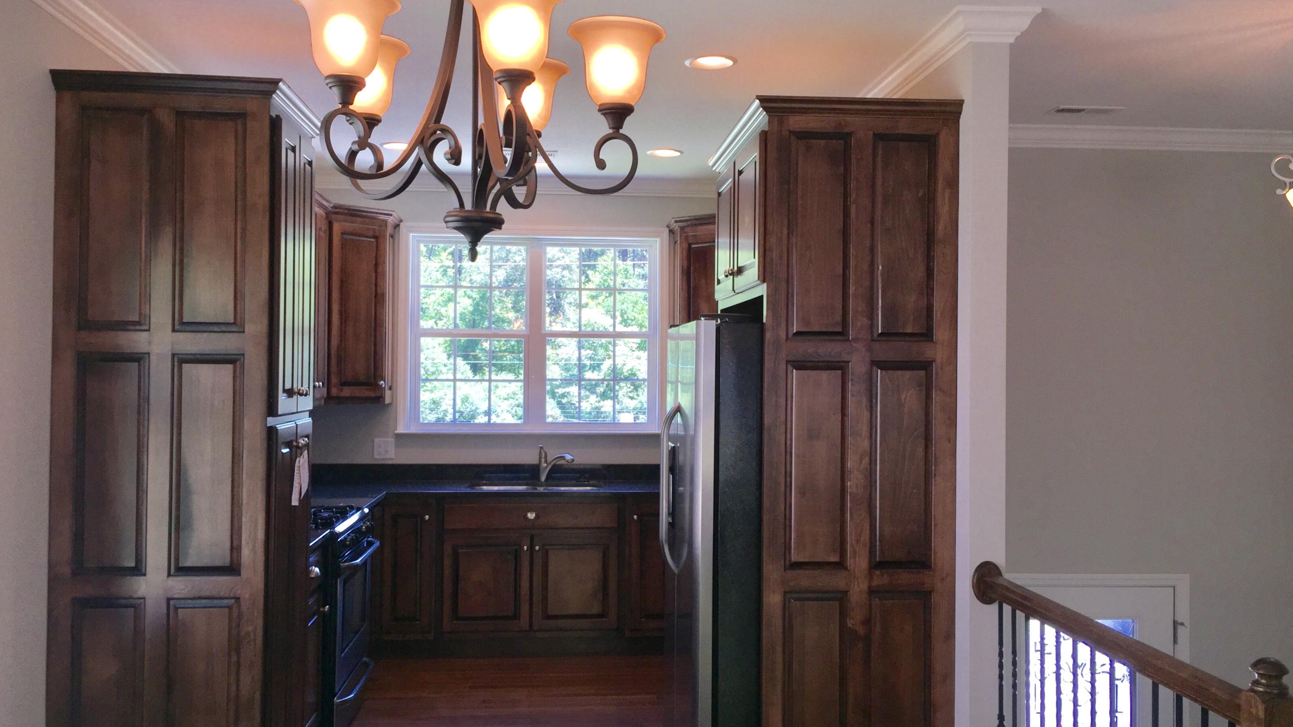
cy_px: 367
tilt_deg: -0.2
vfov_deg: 36.7
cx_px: 643
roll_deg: -0.5
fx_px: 1097
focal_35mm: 32
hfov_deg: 61.0
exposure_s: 1/90
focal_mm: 4.15
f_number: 2.2
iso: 32
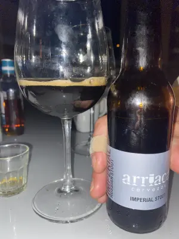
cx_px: 90
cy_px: 120
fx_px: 179
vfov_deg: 67.3
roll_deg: -0.3
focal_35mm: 26
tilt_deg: -11.8
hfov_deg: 53.1
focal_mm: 4.25
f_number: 1.8
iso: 32
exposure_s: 1/48
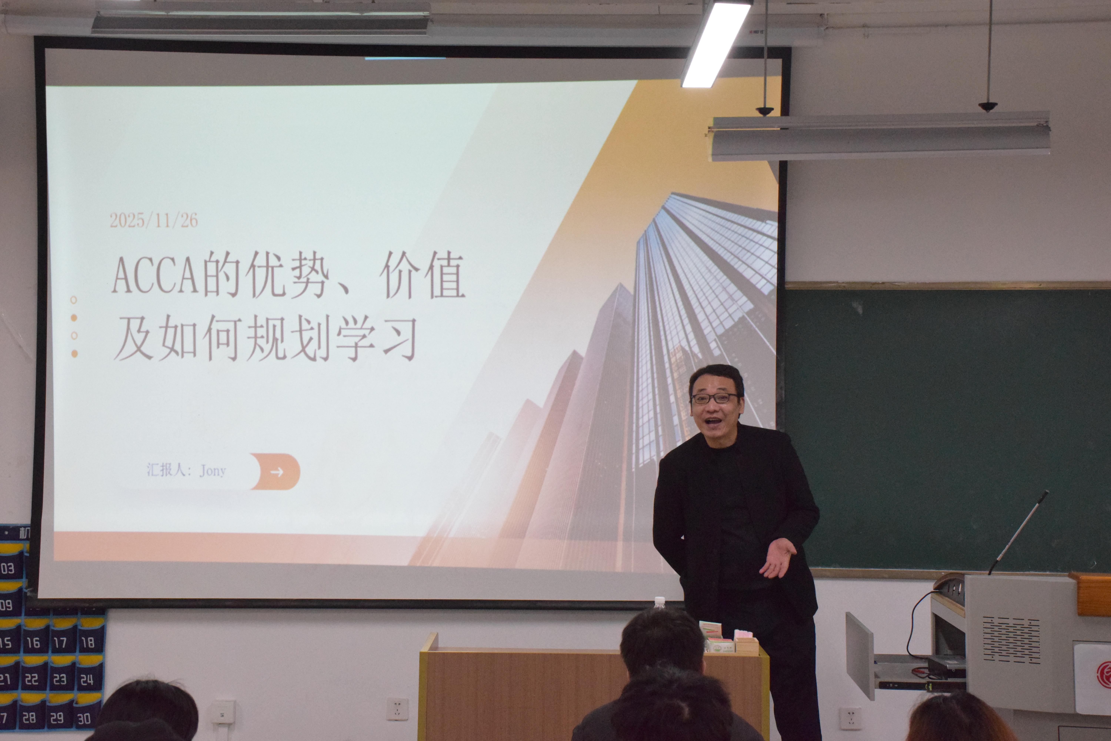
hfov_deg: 33.4
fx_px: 1852
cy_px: 370
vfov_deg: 22.6
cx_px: 556
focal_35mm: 60
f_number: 9
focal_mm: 40
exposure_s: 1/320
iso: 6400
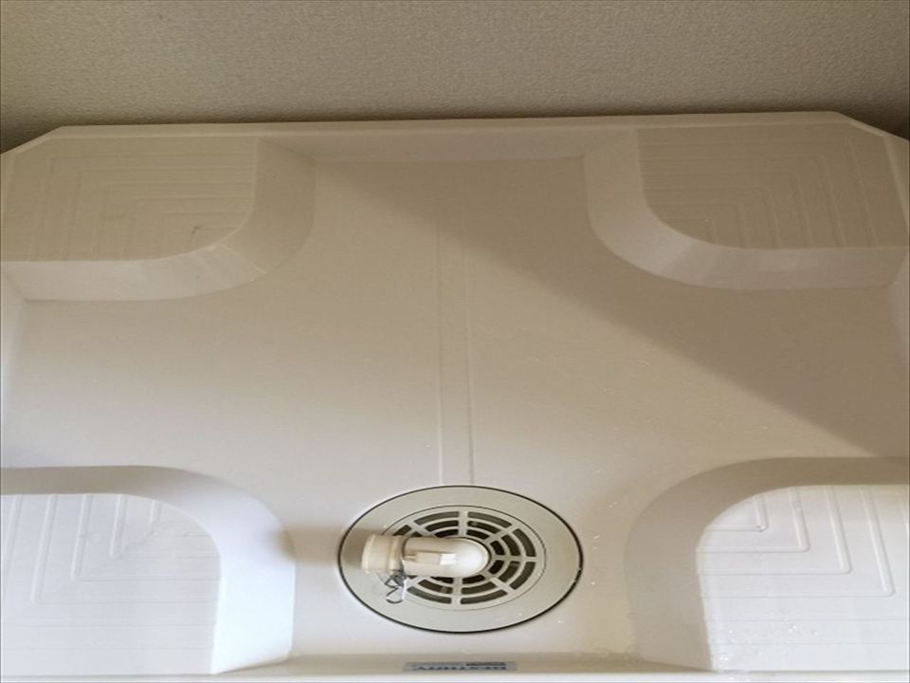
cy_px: 342
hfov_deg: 61.7
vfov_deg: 48.2
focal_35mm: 29
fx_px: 762
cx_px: 455
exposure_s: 1/33
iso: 32
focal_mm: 4.15
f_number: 2.2
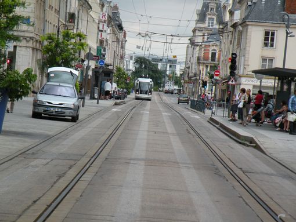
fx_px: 1326
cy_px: 111
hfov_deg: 12.7
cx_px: 148
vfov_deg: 9.6
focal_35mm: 155
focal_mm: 27.4
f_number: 4.5
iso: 64
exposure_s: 1/167
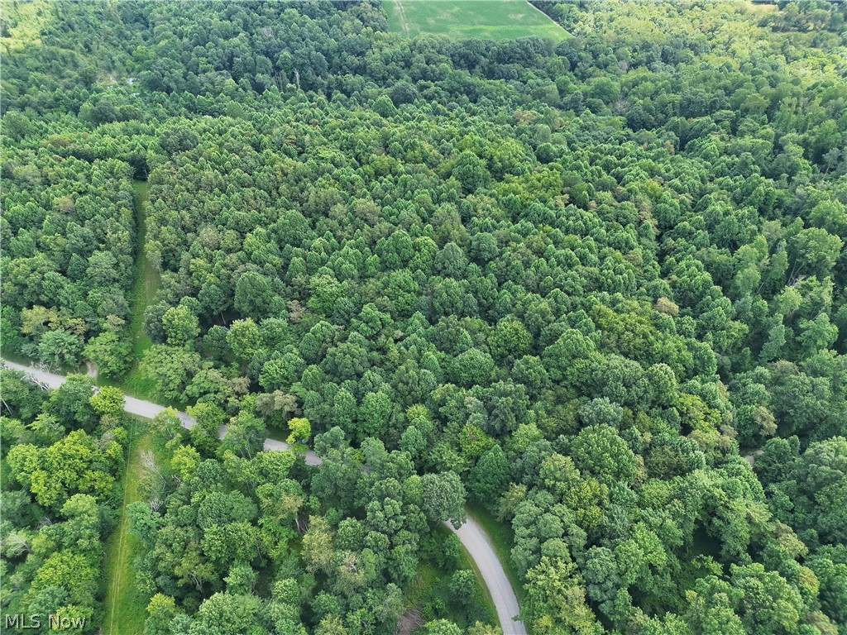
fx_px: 587
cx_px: 424
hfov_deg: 71.6
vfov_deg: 56.8
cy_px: 318
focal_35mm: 24
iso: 160
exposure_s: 1/1000
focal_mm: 6.72
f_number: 1.7
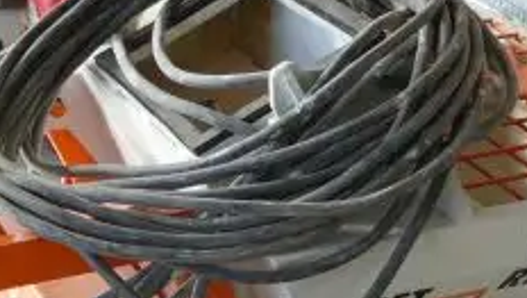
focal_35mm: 90
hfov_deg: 23.6
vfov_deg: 13.0
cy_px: 398
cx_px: 225
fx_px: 1259
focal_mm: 4.3
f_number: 3.3
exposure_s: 1/60
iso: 200
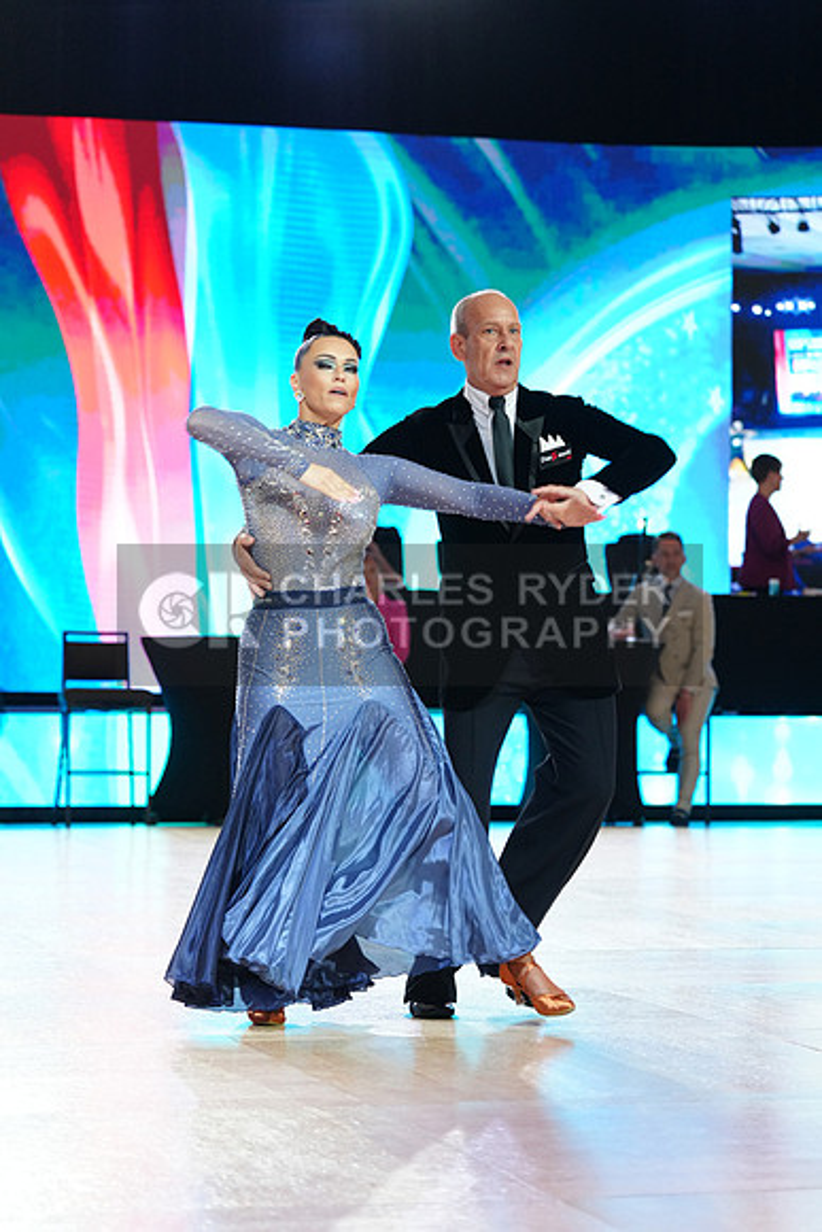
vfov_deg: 21.5
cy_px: 616
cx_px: 411
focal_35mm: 95
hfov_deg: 14.4
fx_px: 3252
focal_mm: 95
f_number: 4
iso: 2500
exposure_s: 1/250
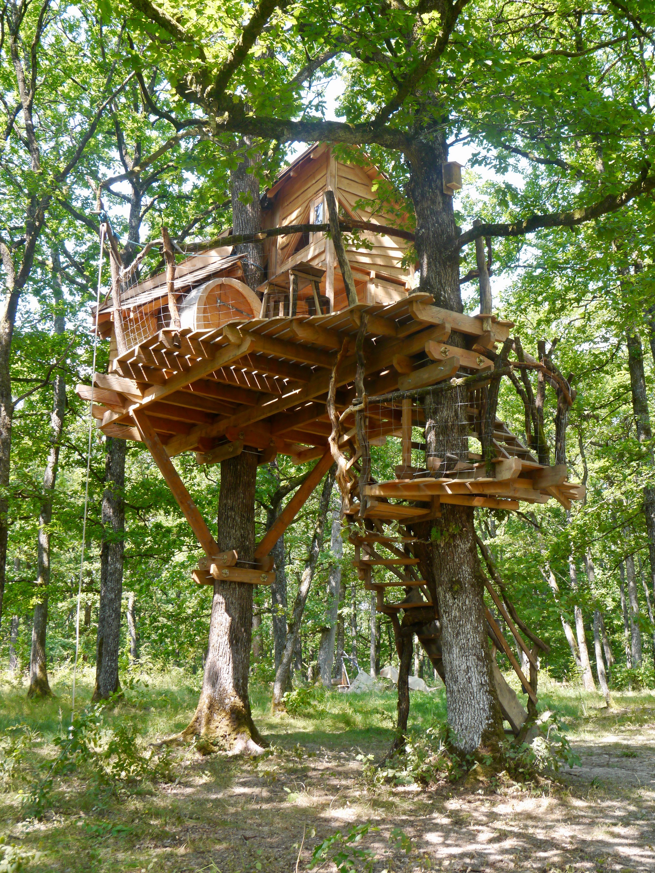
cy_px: 436
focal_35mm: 40
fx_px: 1008
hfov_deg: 36.0
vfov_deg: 46.8
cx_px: 328
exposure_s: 1/60
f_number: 9
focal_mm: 20
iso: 320
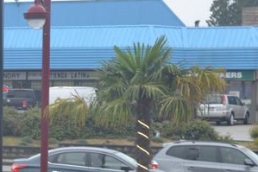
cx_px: -100
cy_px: 236
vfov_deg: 6.3
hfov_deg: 9.3
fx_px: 1547
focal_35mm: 216
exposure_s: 1/125
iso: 400
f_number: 5.6
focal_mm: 42
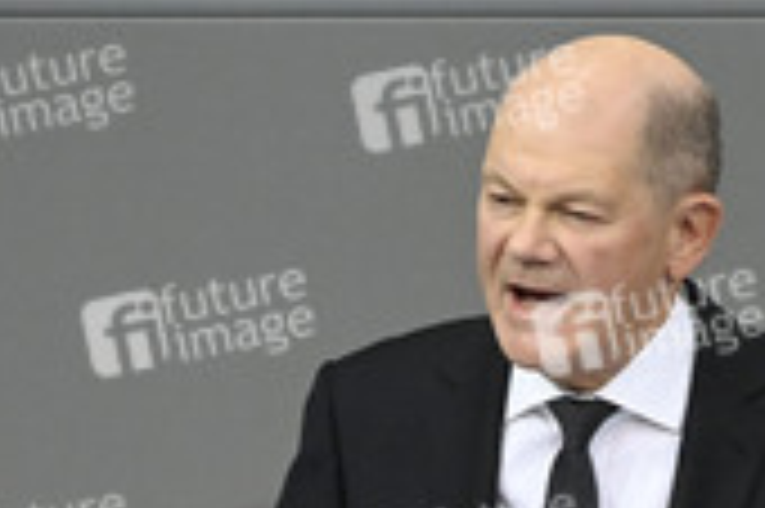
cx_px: 529
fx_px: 28192
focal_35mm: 1328
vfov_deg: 1.0
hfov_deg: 1.6
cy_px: 661
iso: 8000
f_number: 5.6
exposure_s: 1/320
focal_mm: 500
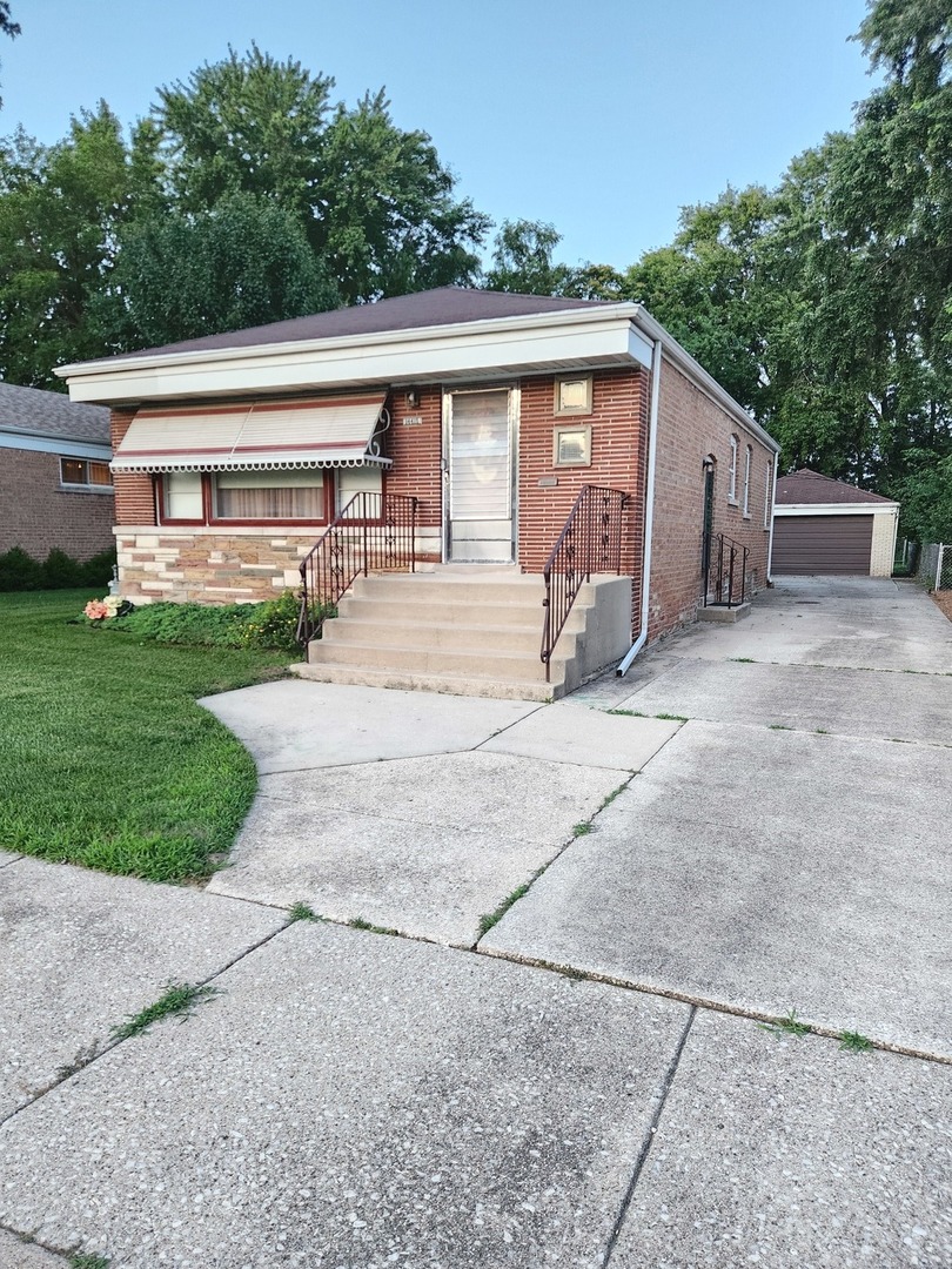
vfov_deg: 73.9
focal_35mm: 23
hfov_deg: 58.9
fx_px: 843
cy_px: 634
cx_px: 476
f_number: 1.8
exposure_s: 1/40
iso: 640
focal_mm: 5.4
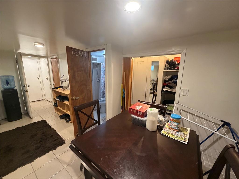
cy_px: 90
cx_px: 120
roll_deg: +0.4
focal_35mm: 14
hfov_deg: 102.1
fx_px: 97
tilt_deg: -11.8
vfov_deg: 85.7
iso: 400
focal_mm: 2.22
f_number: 2.2
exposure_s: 1/60
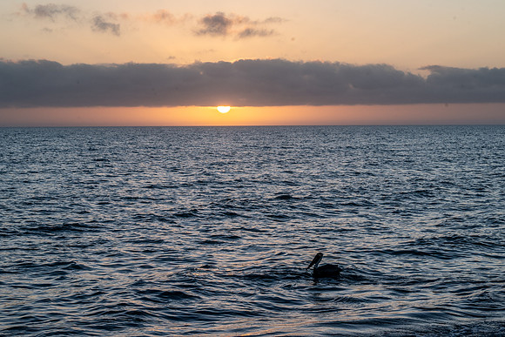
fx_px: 1201
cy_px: 171
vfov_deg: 16.0
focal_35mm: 86
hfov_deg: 23.7
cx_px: 281
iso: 320
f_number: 14
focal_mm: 70
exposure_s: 1/125
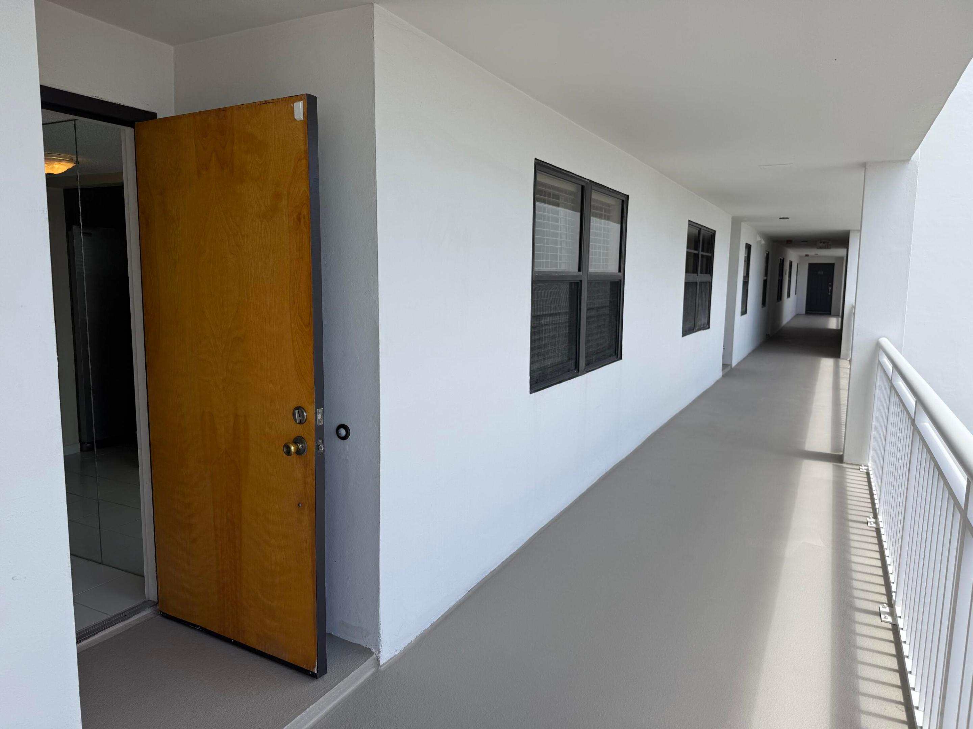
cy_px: 364
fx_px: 675
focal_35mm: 24
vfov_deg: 56.8
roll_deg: -0.4
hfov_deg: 71.6
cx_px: 486
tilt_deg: -6.1
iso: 80
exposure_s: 1/2232
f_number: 1.78
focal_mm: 6.76
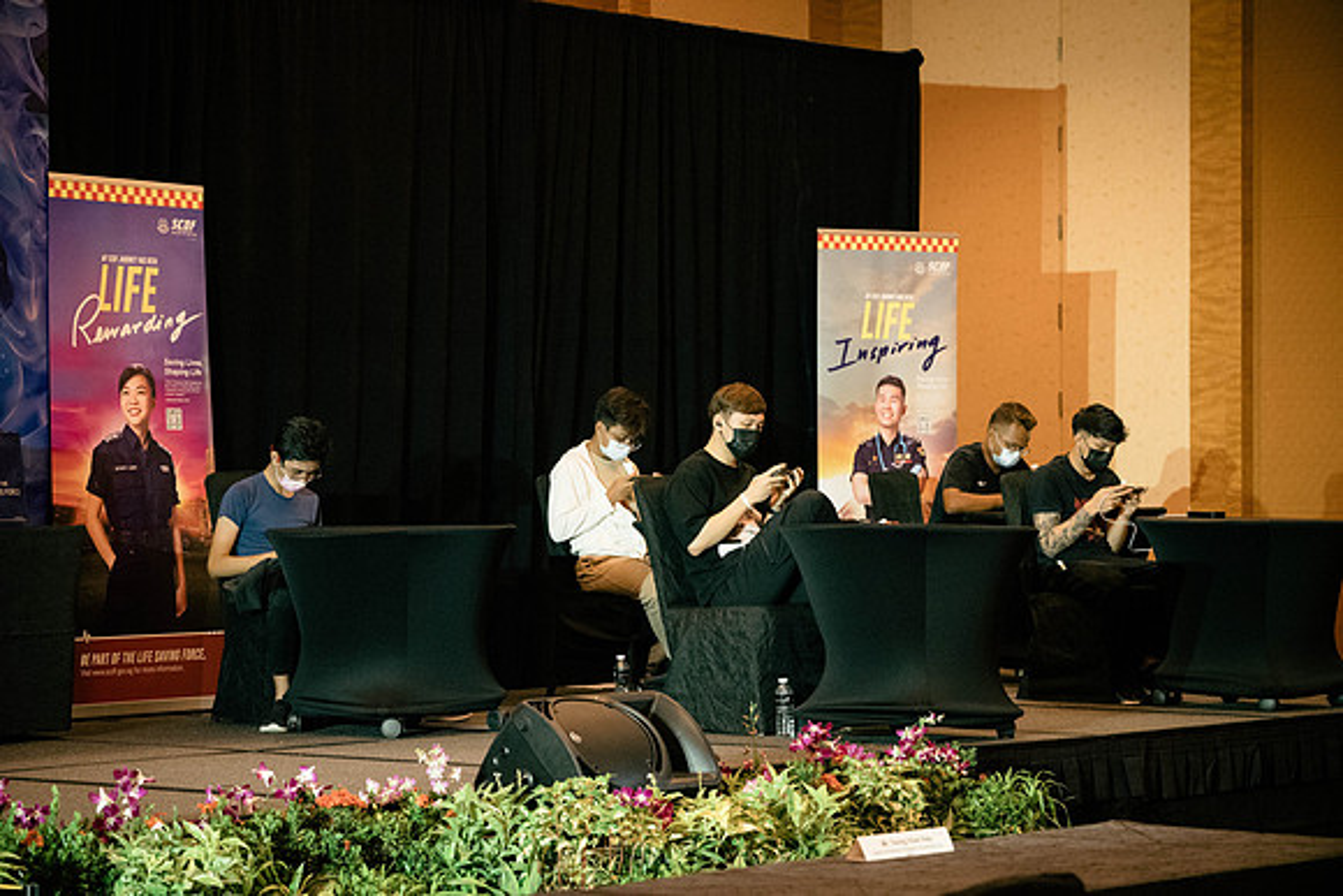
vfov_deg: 13.0
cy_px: 448
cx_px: 672
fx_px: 3918
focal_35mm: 105
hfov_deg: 19.5
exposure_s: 1/125
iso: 8000
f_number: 5.6
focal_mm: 105
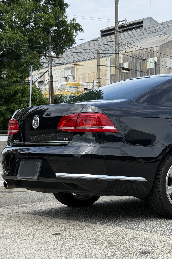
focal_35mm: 75
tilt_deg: +2.1
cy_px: 124
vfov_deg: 27.0
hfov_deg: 17.8
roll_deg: +0.1
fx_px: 538
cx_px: 170
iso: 64
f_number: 1.78
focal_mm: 6.76
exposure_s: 1/2494
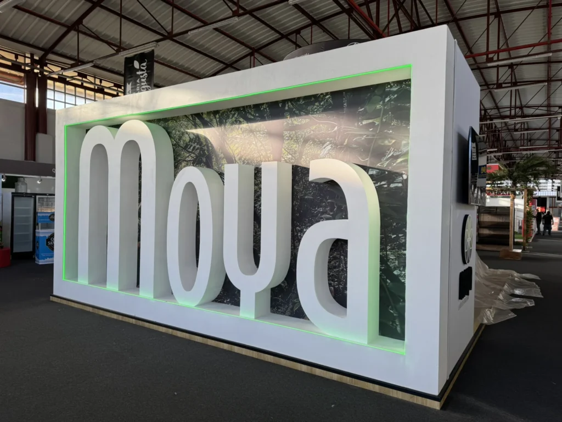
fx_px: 390
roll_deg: -0.5
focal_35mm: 24
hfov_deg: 71.6
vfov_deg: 56.8
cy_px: 211
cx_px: 281
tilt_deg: -0.4
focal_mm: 6.76
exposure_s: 1/270
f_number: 1.78
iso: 64
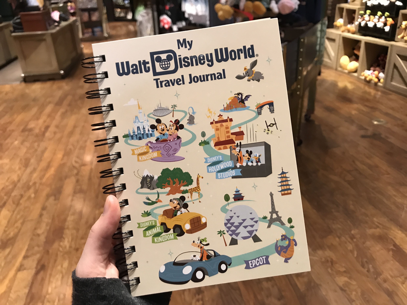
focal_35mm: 28
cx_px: 204
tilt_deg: -25.2
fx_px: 329
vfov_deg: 49.7
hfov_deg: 63.4
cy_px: 152
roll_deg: +2.9
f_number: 1.8
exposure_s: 1/13
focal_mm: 3.99
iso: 100
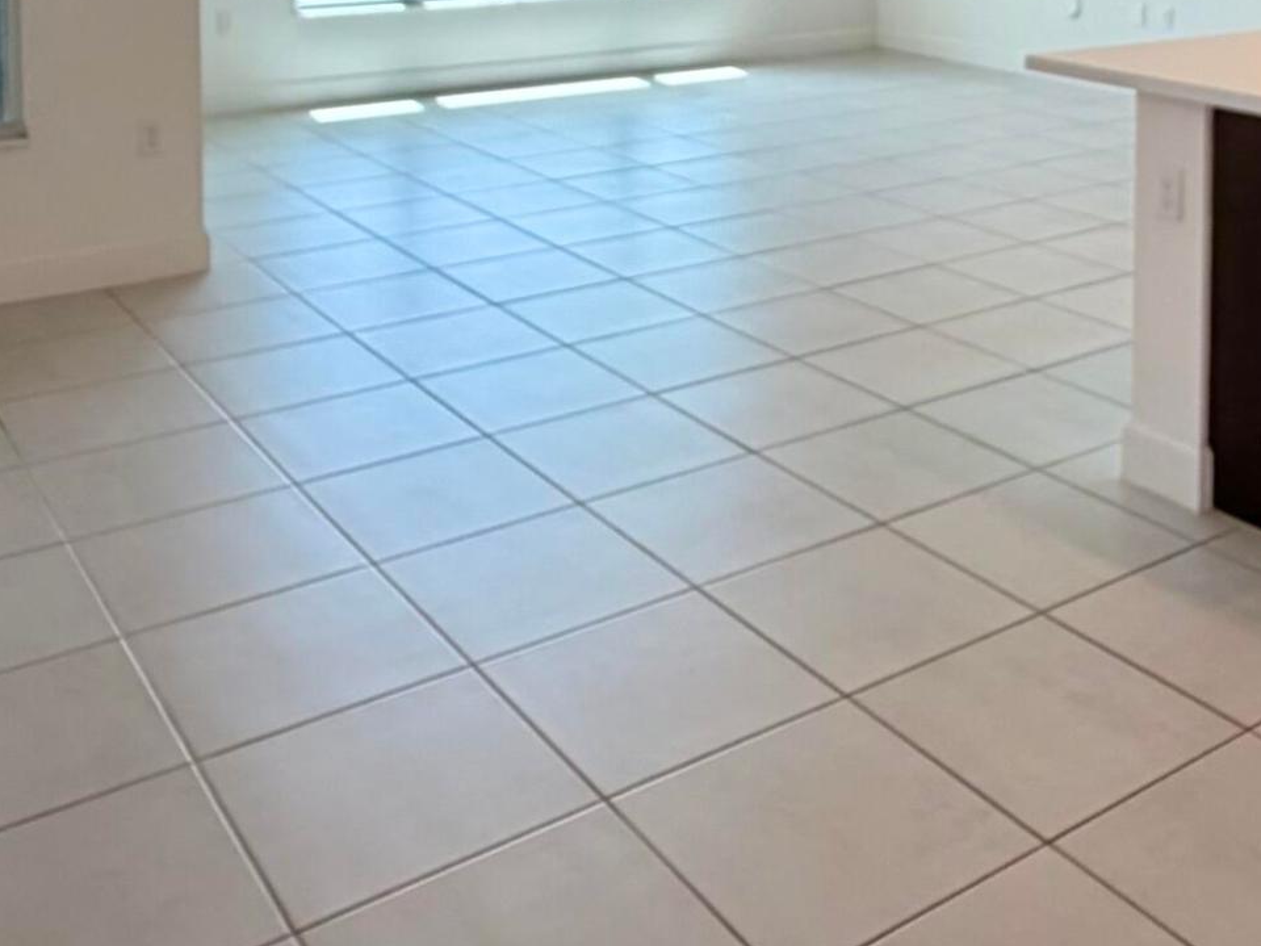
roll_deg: +0.3
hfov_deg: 44.3
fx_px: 1530
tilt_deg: -0.7
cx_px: 816
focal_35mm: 42
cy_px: -92
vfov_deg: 30.7
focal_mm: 2.22
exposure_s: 1/120
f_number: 2.2
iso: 250
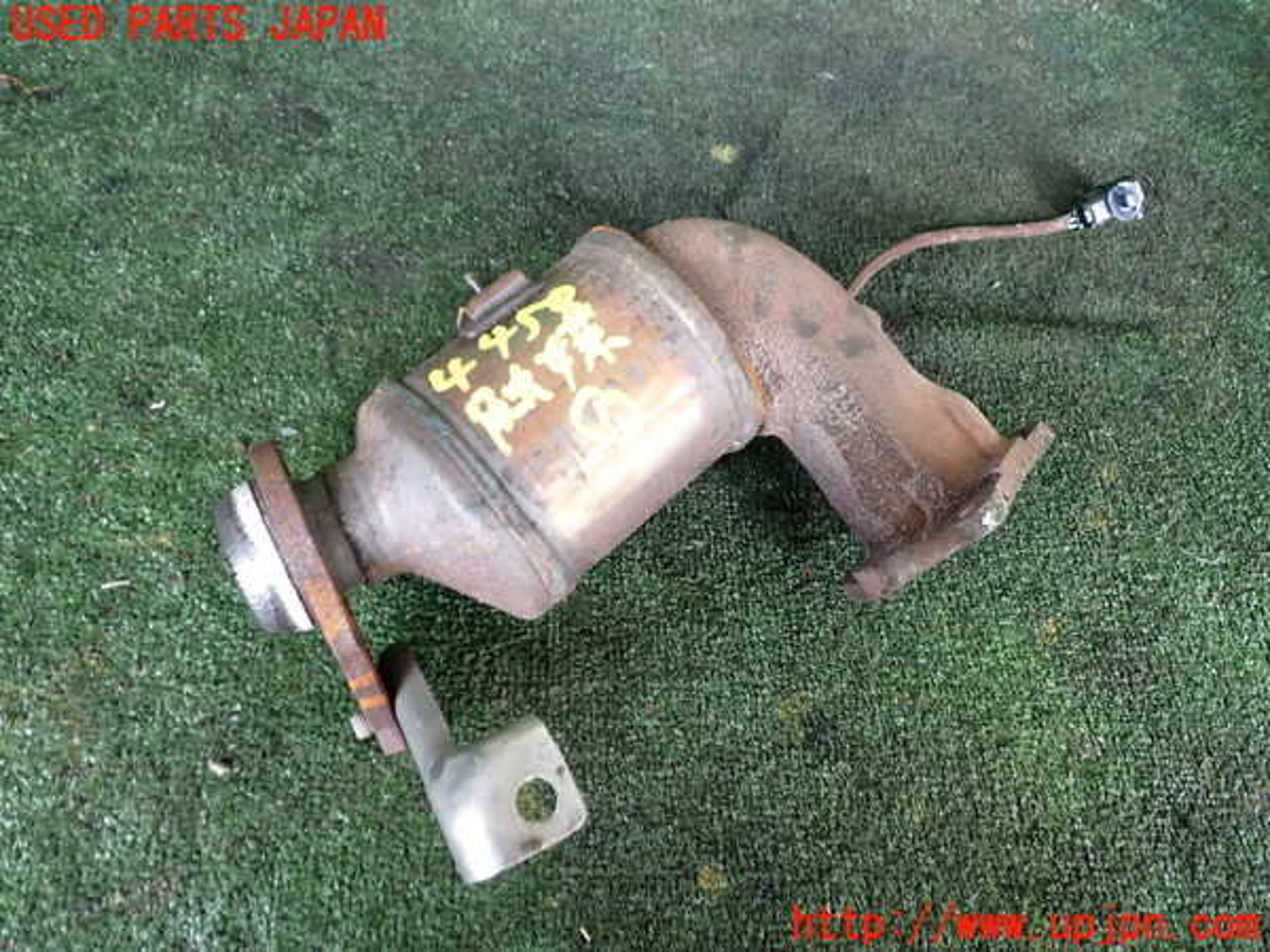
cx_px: 635
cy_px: 476
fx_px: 1101
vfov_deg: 46.8
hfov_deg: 60.0
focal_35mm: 30
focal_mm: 5.4
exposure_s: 1/50
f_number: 2.3
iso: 200
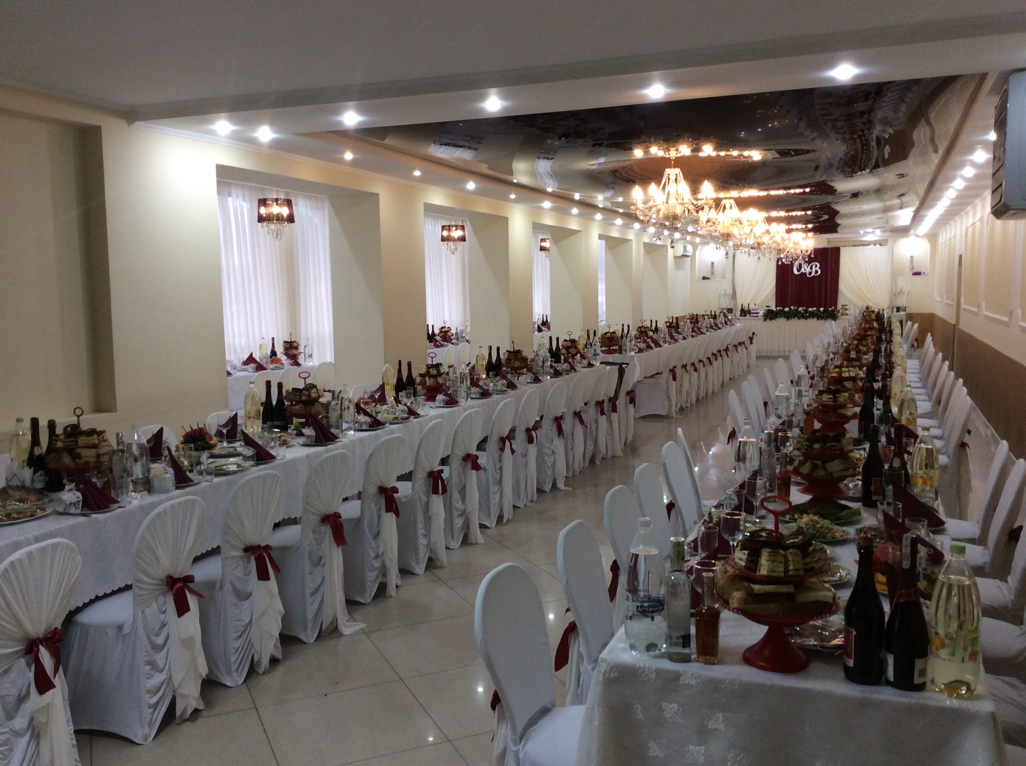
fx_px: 947
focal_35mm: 32
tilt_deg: -5.6
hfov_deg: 56.9
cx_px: 513
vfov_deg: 44.1
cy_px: 383
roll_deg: +0.8
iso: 50
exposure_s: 1/25
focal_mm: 3.3
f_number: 2.4
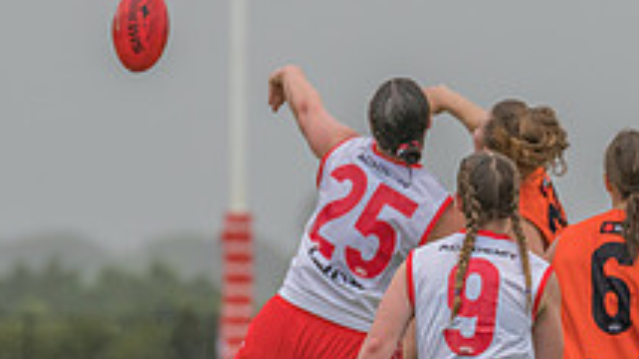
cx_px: 428
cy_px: 299
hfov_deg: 2.3
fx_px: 16169
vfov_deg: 1.3
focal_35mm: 955
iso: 800
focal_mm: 300
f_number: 6.3
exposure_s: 1/2000
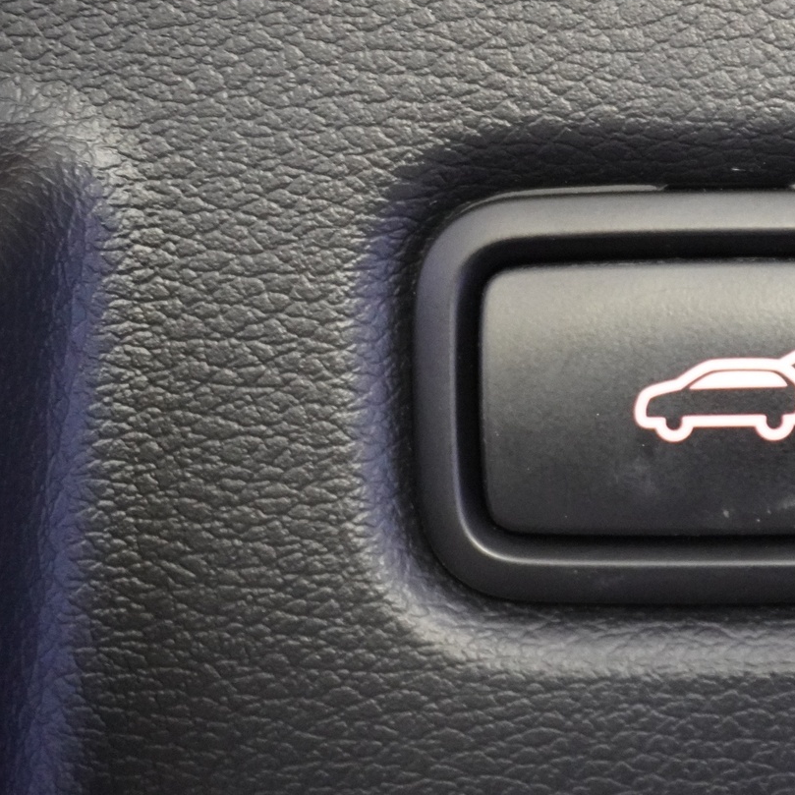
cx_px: 748
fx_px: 2520
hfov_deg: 17.6
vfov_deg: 17.9
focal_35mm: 97
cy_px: 374
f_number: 5.6
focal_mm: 38
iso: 5000
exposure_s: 1/60
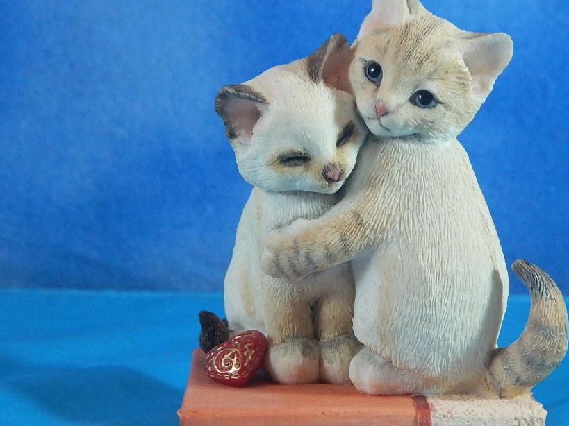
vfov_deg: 14.1
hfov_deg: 18.7
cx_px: 345
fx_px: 1726
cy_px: 196
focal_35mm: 105
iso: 400
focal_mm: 15.1
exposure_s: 1/30
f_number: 4.2
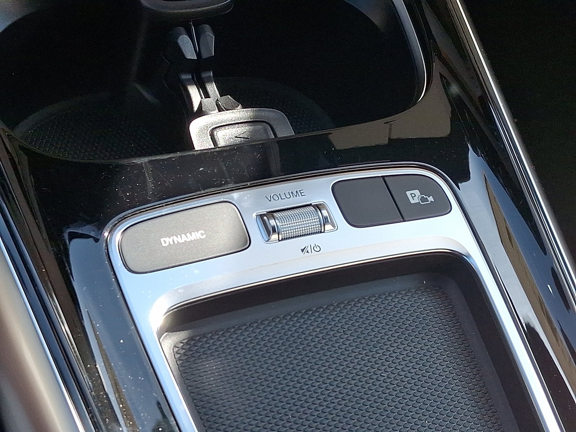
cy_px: 216
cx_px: 288
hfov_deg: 69.4
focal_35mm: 25
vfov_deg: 54.9
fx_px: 416
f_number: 1.8
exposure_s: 1/217
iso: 25
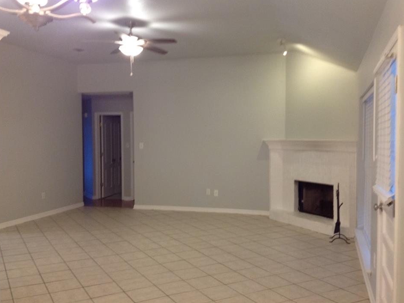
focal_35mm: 38
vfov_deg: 37.7
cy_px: 154
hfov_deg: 49.0
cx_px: 208
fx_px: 444
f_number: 2.4
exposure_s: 1/15
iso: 100
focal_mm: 4.28
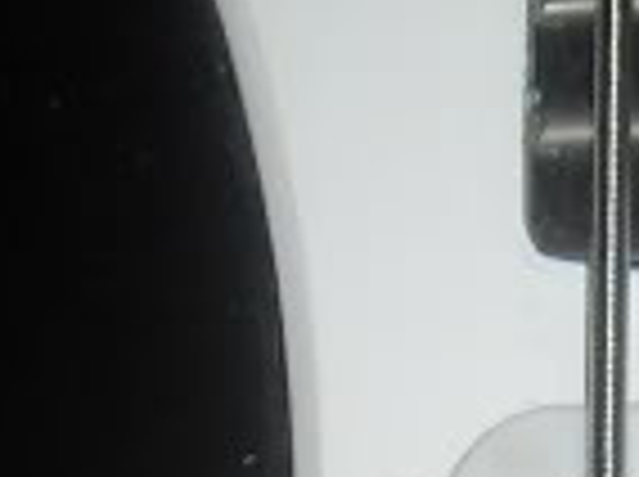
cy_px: 1440
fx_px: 4662
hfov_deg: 7.6
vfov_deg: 5.5
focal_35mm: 253
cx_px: 1089
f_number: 2.8
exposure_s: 1/60
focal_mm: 5.7
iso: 200
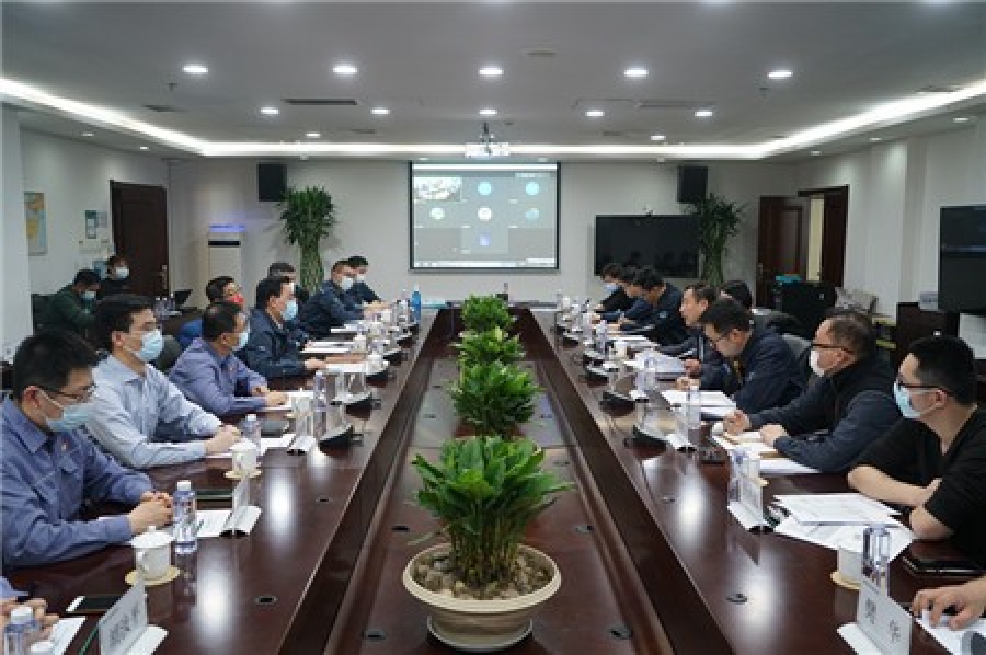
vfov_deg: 43.5
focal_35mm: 30
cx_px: 493
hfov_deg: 62.0
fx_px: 821
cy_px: 328
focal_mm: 30
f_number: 4
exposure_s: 1/100
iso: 1600
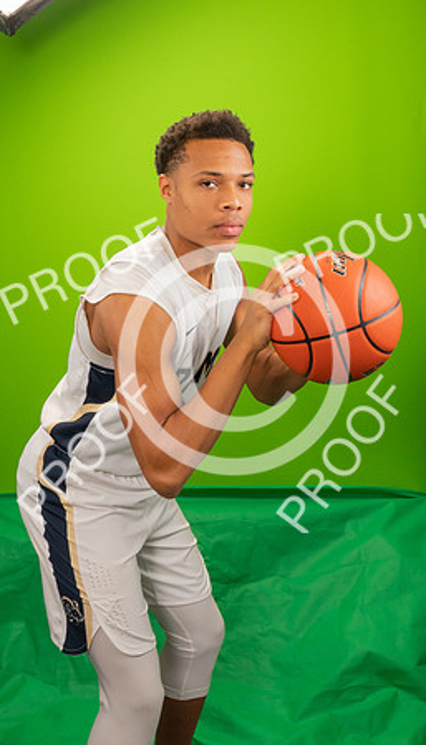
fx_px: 928
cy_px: 295
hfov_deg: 25.8
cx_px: 175
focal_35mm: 47
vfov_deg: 43.5
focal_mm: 24
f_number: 18
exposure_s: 1/60
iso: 800
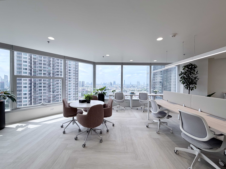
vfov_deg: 85.7
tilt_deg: -0.3
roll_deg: -1.3
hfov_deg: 102.1
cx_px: 113
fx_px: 91
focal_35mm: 14
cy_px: 84
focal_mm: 2.22
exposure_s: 1/148
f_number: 2.2
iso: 40
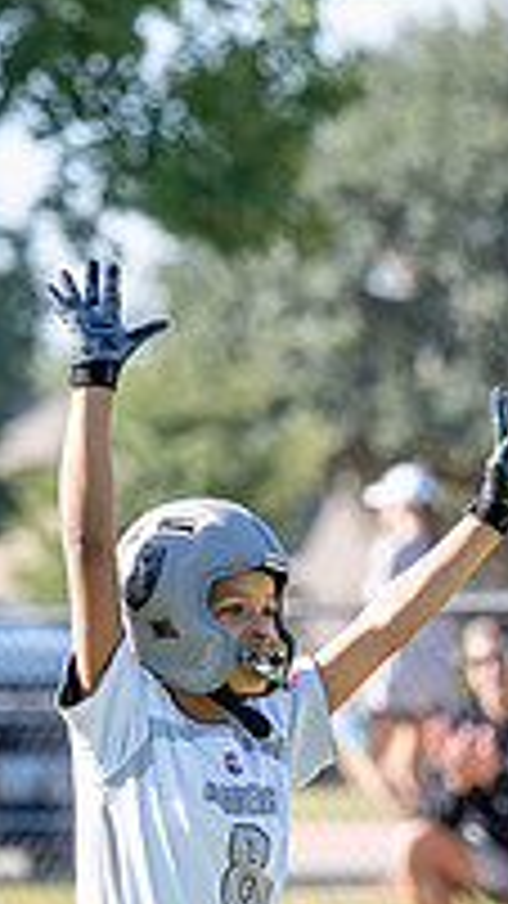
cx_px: 14
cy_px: 900
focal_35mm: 466
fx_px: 11164
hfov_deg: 2.6
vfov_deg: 4.6
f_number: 2.8
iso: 250
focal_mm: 108
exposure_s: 1/2000
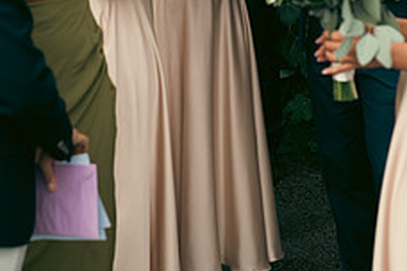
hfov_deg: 15.5
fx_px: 1492
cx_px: 214
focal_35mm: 132
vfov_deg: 10.2
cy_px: -60
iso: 100
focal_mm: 52
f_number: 3.5
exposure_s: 1/640
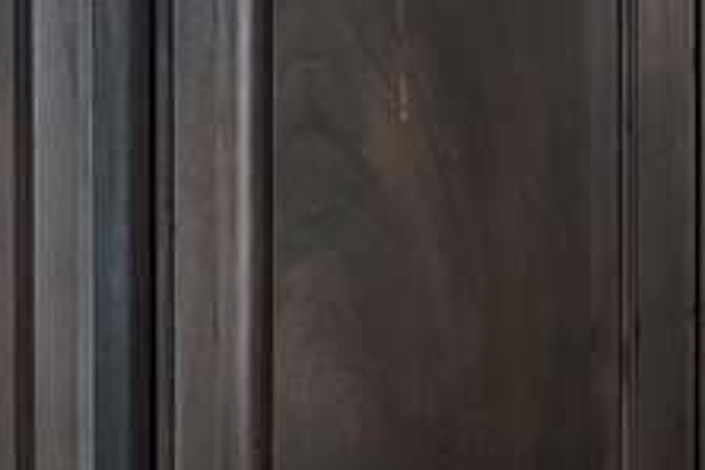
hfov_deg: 17.0
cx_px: -381
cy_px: -680
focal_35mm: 108
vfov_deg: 10.7
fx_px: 2115
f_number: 10
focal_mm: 16
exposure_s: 1/4
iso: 250
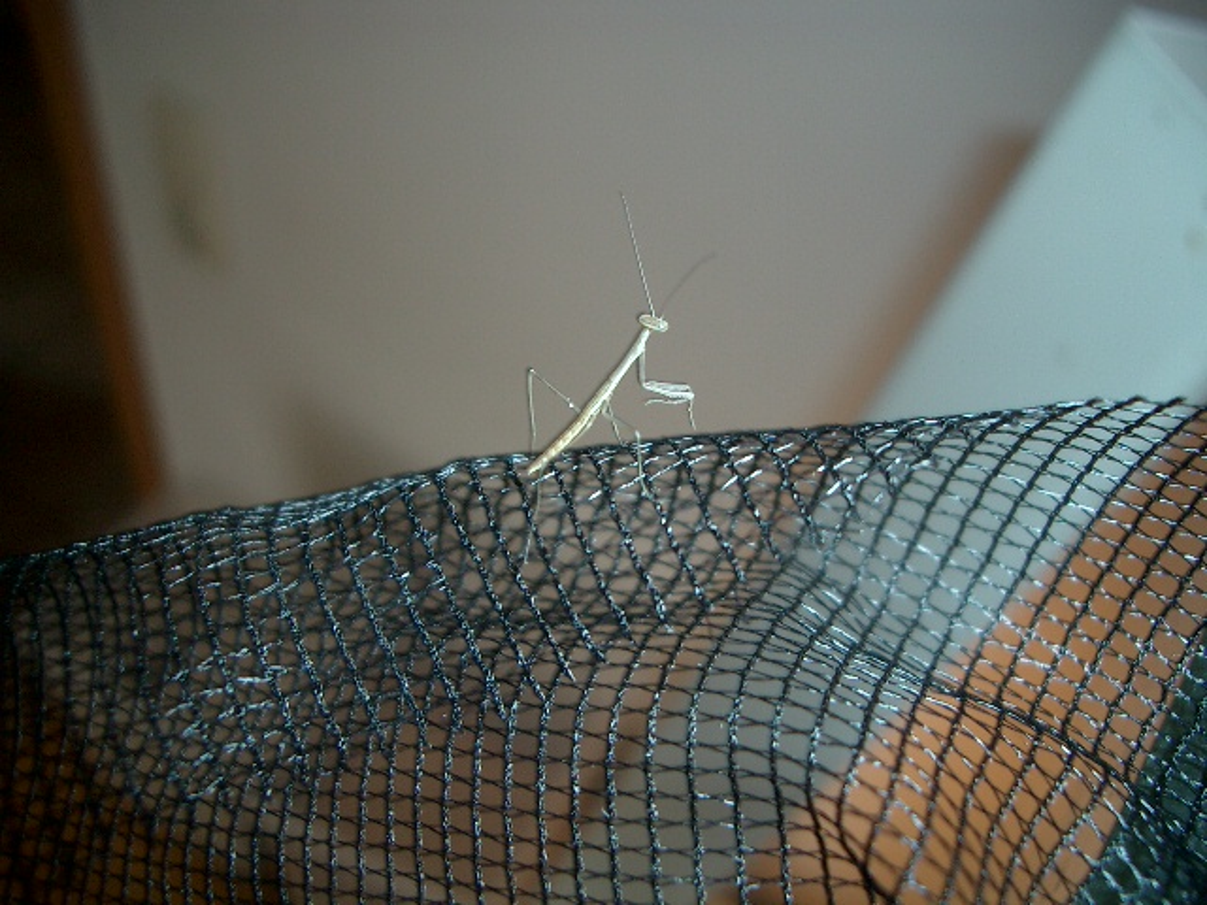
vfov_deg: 40.7
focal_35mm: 35
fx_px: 1220
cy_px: 452
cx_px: 604
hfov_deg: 52.6
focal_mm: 5.8
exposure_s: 1/40
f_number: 2.6
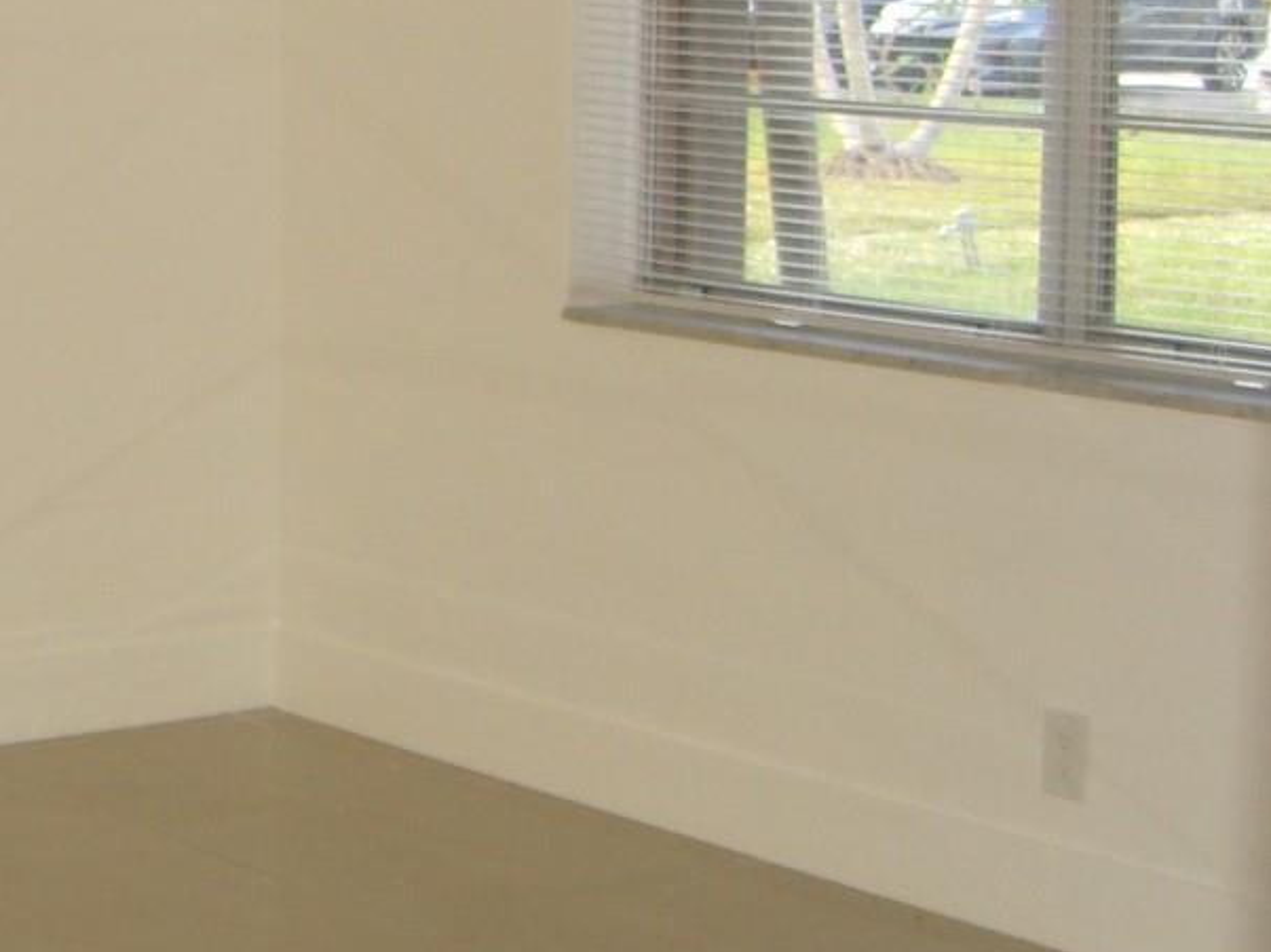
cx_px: -340
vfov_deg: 14.6
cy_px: 243
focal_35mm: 101
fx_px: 3707
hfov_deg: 18.2
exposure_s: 1/60
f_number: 2.8
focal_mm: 7.9
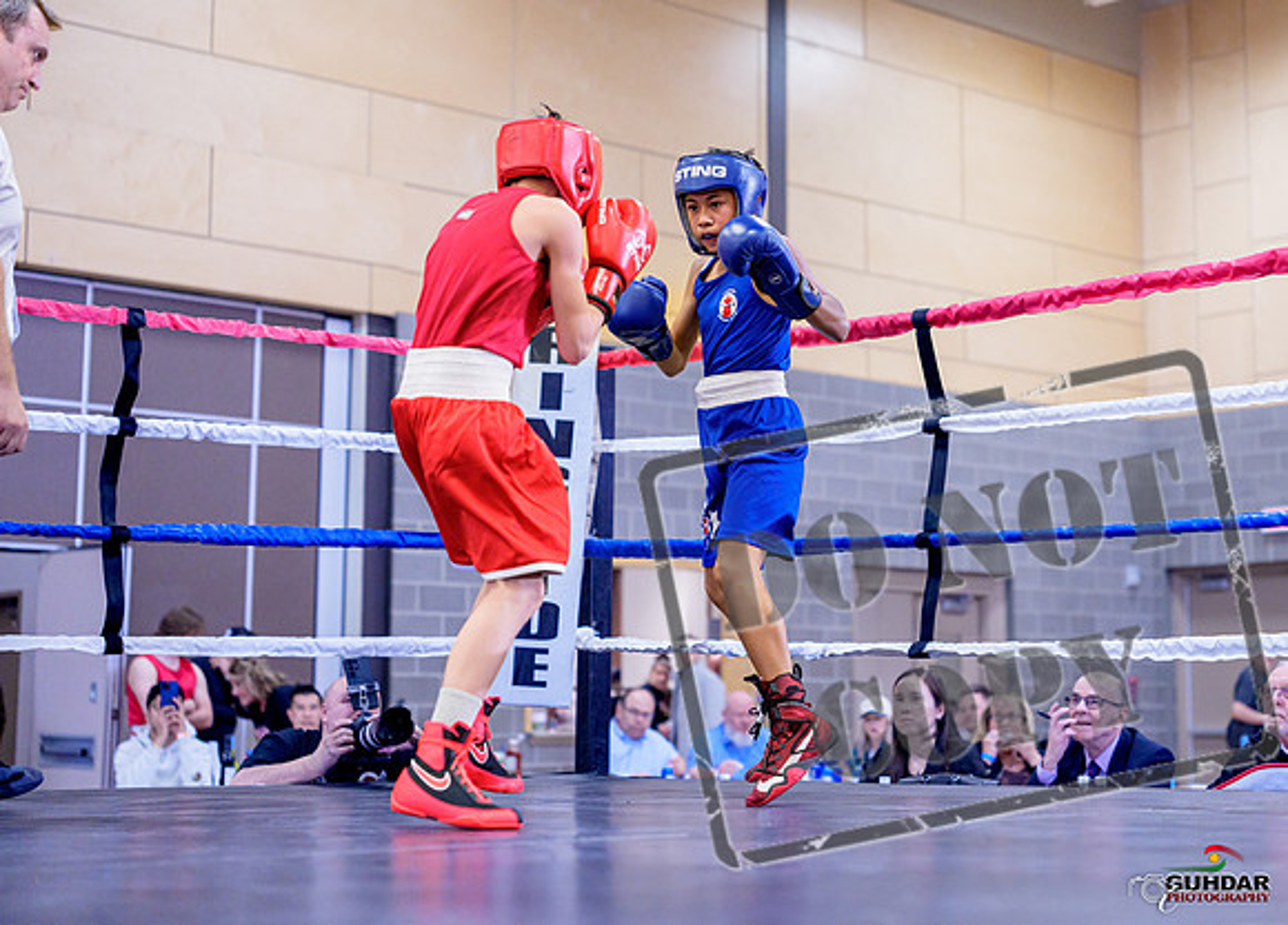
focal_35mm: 60
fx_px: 2217
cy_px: 413
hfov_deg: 32.3
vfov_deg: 23.6
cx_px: 785
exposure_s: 1/1000
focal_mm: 50
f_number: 2
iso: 3200
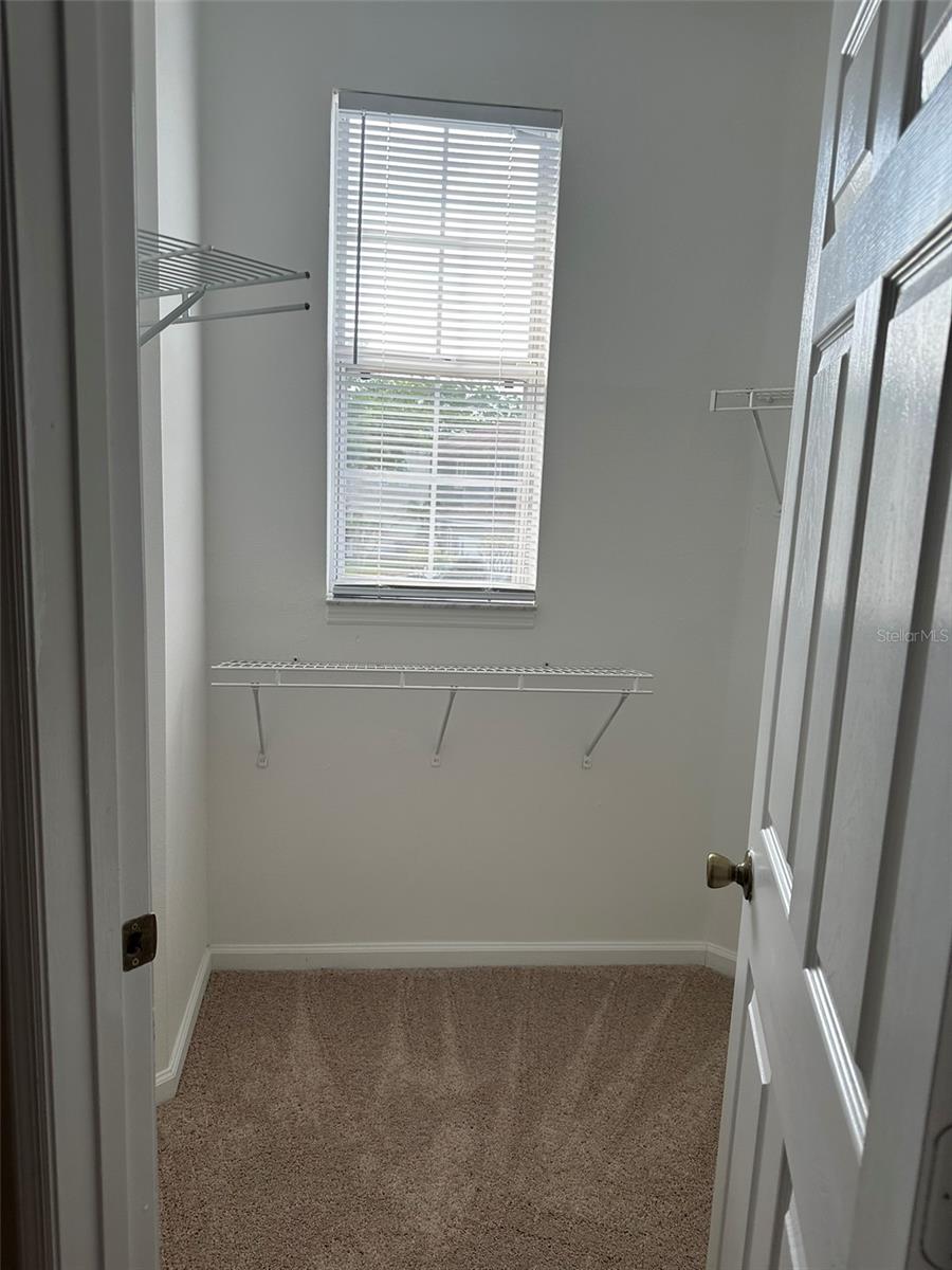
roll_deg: -3.0
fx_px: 880
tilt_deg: -8.0
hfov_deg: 56.8
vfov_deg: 71.6
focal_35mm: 24
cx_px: 476
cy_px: 635
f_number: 1.78
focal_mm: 6.86
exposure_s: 1/241
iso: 64
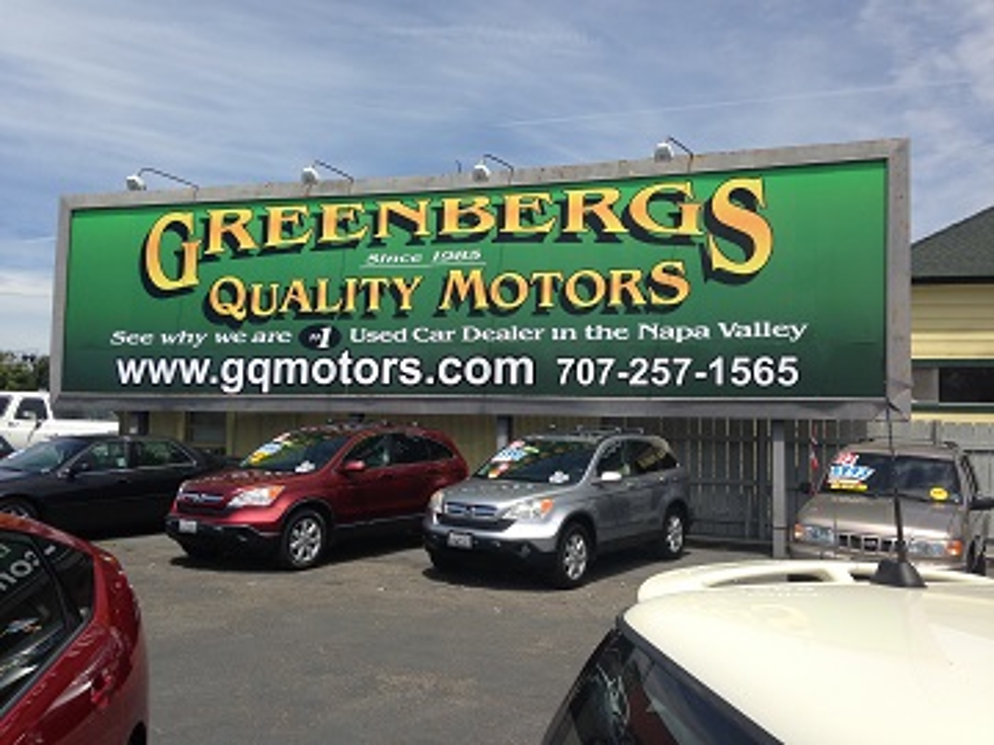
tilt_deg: +2.7
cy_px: 372
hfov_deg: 55.4
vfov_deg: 42.9
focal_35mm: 33
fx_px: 948
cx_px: 497
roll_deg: -3.1
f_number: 2.4
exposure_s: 1/1869
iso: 50
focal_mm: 4.12
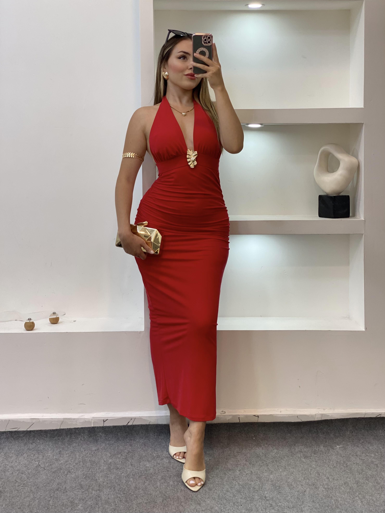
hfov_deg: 28.0
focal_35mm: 52
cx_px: 192
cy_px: 256
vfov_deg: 36.8
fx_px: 771
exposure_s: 1/100
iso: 80
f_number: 2
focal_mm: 6
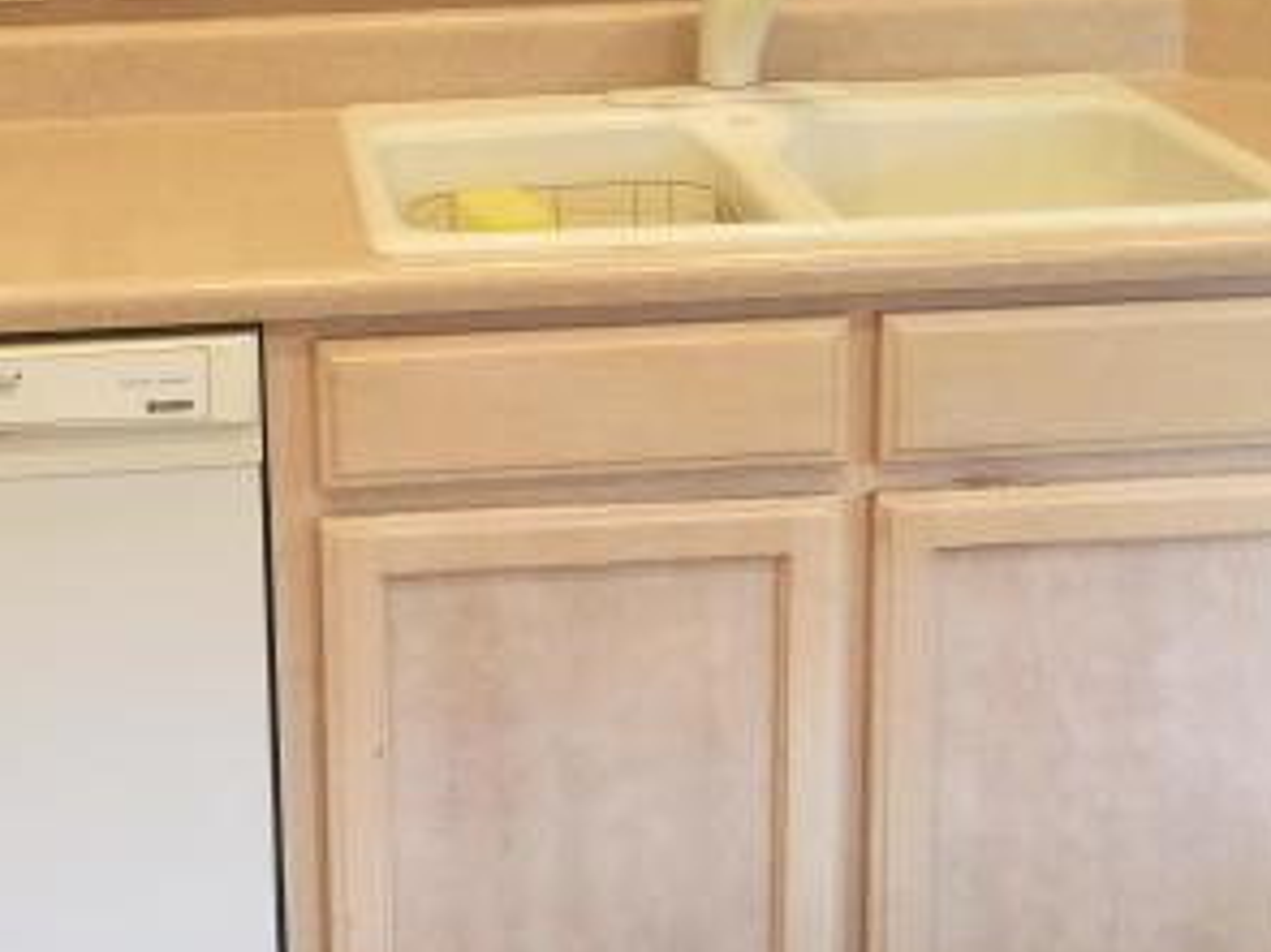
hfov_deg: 30.3
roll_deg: +0.6
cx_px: 332
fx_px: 2312
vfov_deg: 22.9
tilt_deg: -14.3
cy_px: 172
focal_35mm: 63
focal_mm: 4.15
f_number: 2.2
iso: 50
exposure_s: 1/30
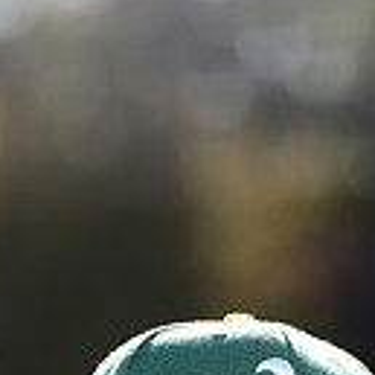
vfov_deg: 2.3
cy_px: 721
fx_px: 9401
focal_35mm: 767
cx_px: 249
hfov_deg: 2.3
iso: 125
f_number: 4.5
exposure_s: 1/320
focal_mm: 200
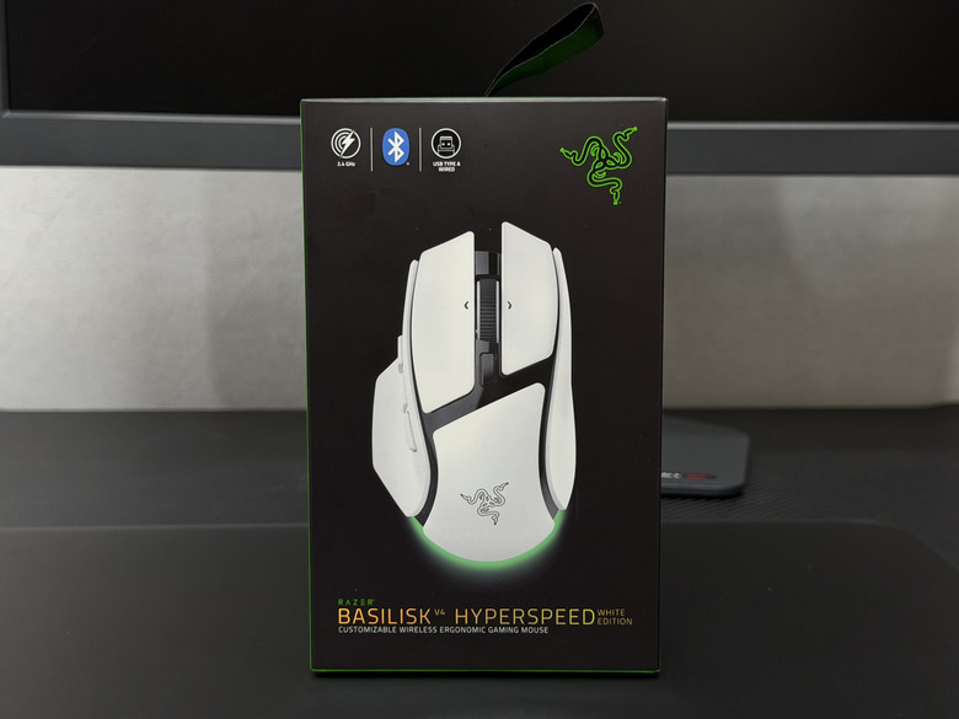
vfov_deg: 30.3
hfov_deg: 39.7
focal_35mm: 48
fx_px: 1330
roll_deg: +0.7
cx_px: 480
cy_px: 360
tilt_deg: -8.5
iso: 80
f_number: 1.78
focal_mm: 6.76
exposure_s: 1/60
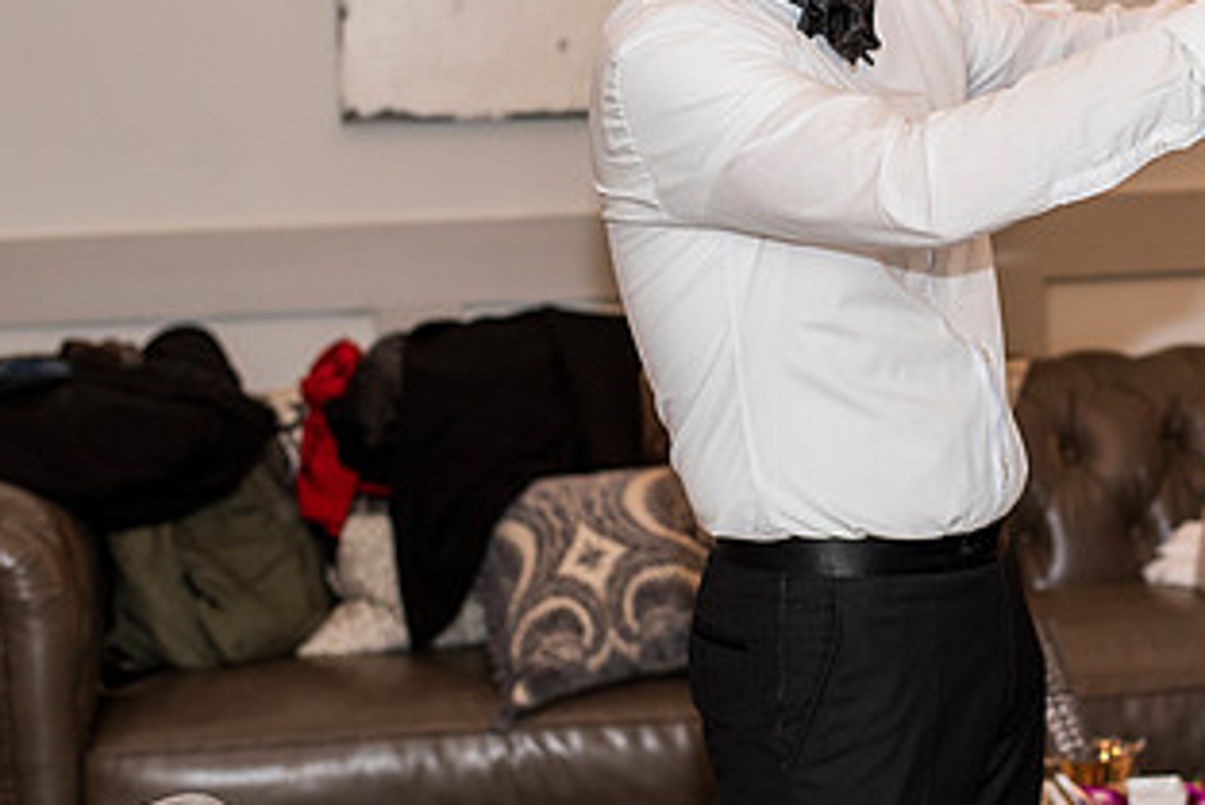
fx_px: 3248
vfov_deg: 14.0
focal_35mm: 97
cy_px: 148
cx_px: 1046
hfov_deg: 20.7
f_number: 3.2
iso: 800
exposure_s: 1/125
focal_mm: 50
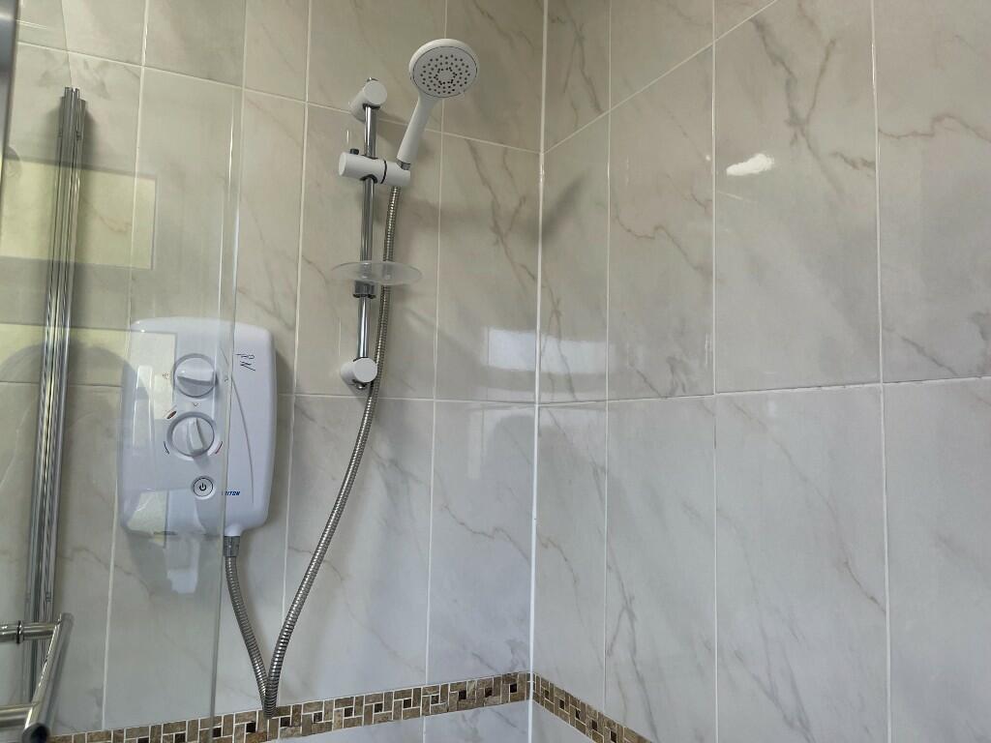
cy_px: 372
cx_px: 496
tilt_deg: +4.6
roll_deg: -1.7
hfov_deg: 69.4
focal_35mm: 25
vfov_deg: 54.9
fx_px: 716
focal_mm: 5.1
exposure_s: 1/100
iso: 64
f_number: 1.6
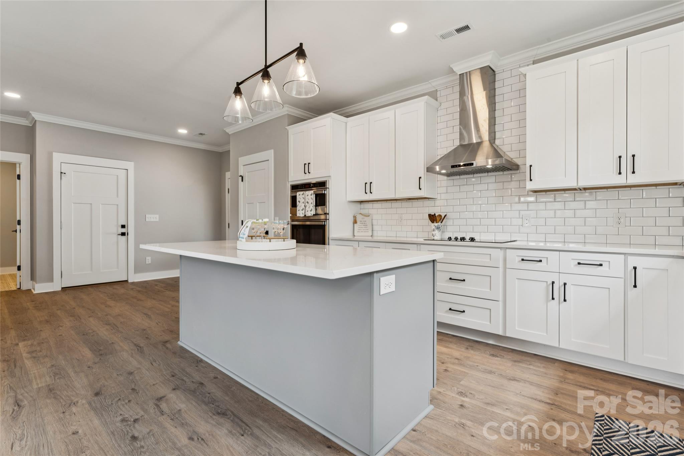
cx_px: 342
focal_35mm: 17
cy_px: 228
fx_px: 319
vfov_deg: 71.1
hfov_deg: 94.0
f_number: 13
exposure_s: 1/5
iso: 100
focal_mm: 16.8
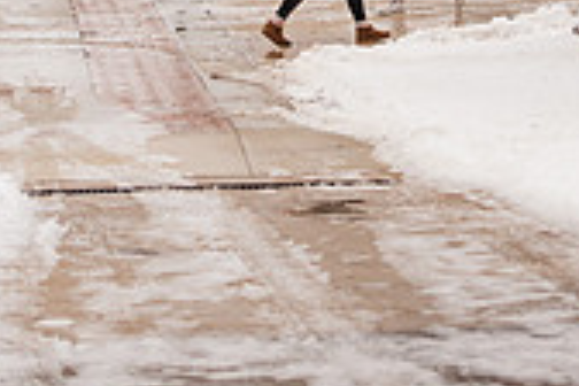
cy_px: -219
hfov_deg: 8.5
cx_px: 334
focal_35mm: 242
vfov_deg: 5.6
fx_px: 3892
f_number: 3.5
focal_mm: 70
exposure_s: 1/500
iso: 160
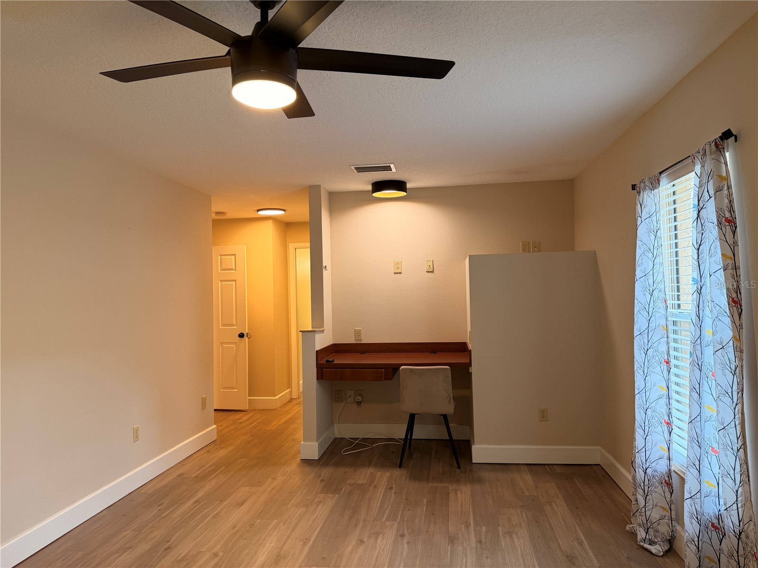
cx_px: 379
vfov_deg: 56.8
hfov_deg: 71.6
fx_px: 526
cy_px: 284
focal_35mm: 24
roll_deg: +1.6
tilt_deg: +1.0
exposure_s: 1/60
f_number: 1.78
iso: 125
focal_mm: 6.76
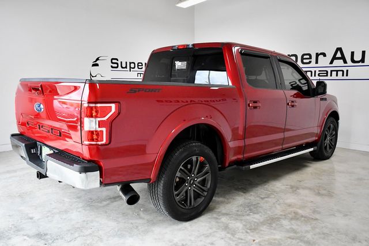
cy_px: 123
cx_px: 184
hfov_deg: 61.9
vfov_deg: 43.6
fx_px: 308
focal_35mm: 30
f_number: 5.6
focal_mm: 20
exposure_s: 1/1000
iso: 2500
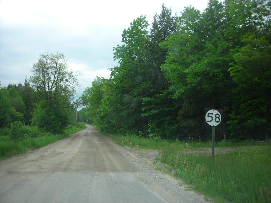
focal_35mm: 38
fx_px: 297
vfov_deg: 37.7
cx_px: 136
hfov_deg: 49.0
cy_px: 102
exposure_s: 1/155
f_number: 3.2
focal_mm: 6.3
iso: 50
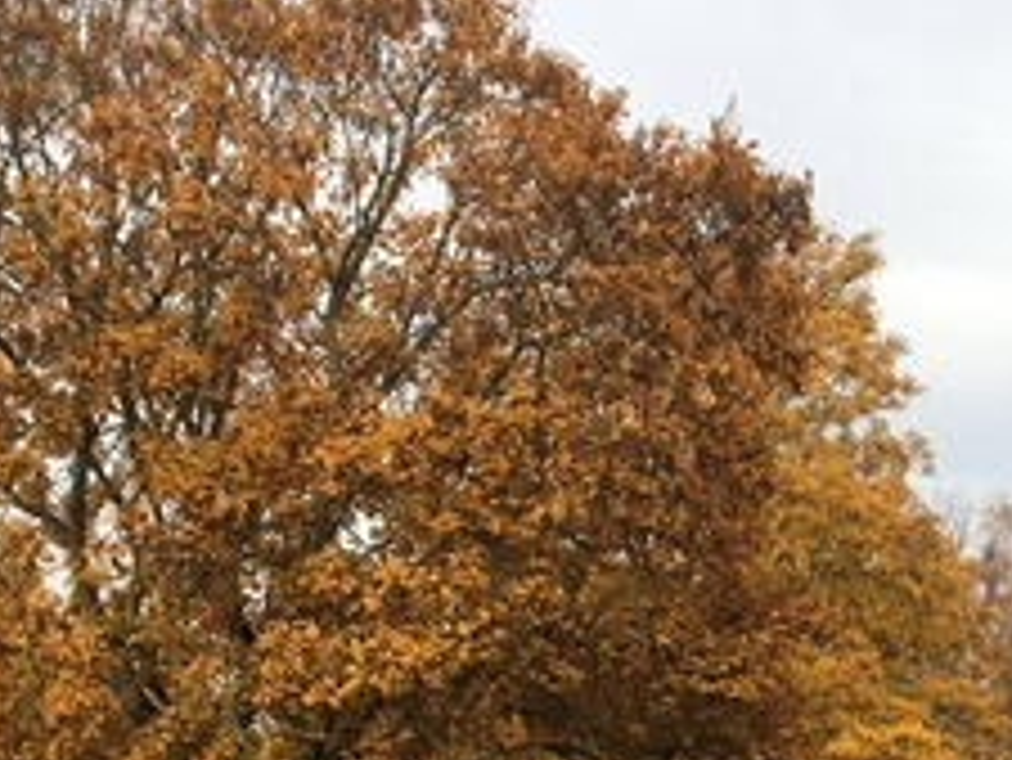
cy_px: 1016
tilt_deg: +0.2
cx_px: 519
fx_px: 2282
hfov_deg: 25.0
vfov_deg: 17.6
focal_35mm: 78
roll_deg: -3.0
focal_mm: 4.15
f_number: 2.2
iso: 25
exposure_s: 1/513
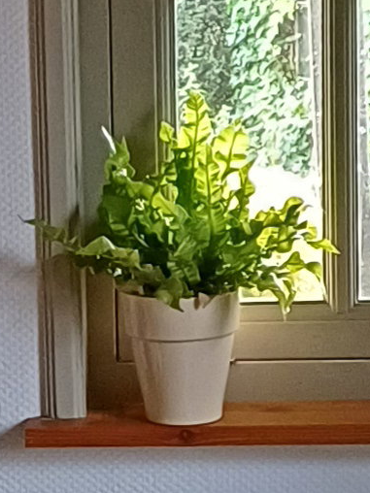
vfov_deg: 10.0
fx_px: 2808
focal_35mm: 197
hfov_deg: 7.4
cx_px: -187
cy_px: 364
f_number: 1.8
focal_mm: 4.65
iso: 400
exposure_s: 1/33
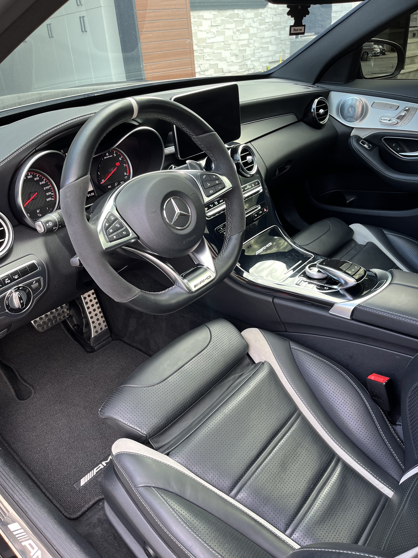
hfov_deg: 53.1
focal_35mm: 26
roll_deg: +5.3
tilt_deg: -30.4
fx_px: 419
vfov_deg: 67.3
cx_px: 209
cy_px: 279
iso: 100
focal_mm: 5.1
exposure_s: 1/121
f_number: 1.6
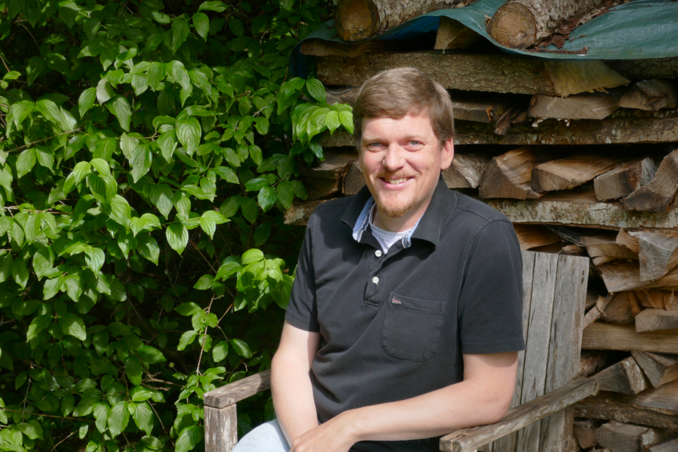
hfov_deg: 28.8
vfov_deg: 19.5
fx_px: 1318
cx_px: 339
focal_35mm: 70
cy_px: 226
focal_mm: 25.5
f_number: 4.5
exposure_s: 1/320
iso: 125
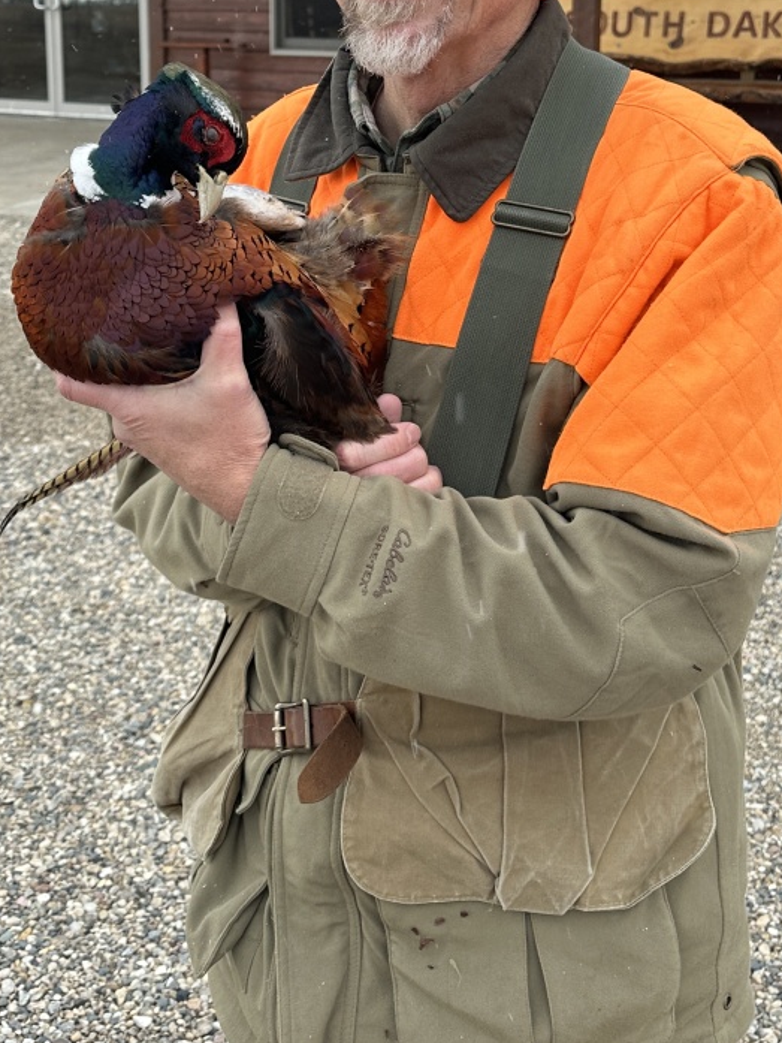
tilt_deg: -12.4
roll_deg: +1.7
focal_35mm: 47
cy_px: 237
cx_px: 420
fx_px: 1415
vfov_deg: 39.1
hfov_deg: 30.9
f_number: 1.78
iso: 80
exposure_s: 1/401
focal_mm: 6.86
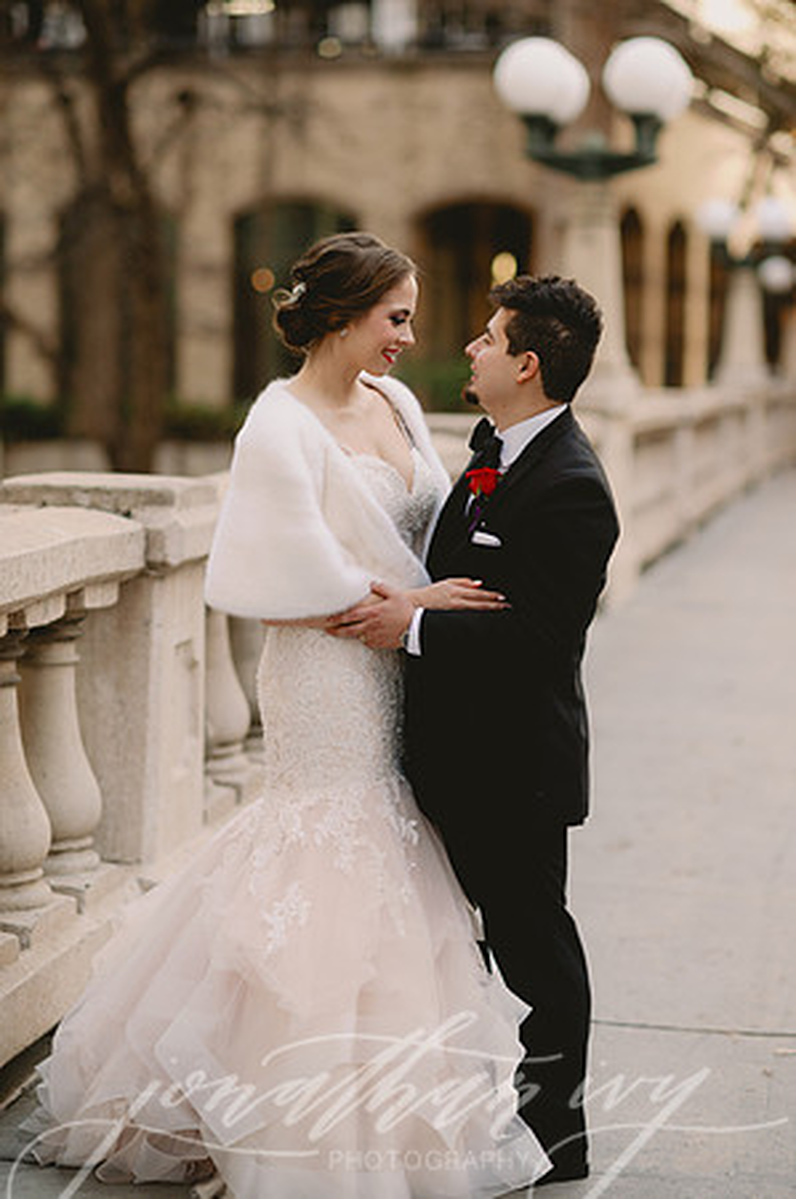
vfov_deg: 23.9
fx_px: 2825
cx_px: 398
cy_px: 600
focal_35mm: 85
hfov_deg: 16.0
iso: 320
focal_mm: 85
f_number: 2.2
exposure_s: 1/500
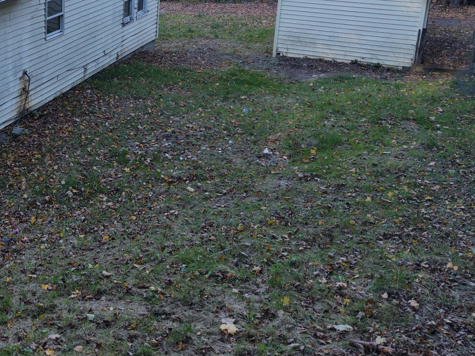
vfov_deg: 29.0
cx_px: 40
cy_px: 70
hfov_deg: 36.3
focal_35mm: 49
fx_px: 672
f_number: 1.8
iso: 100
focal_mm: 8.67
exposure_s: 1/125
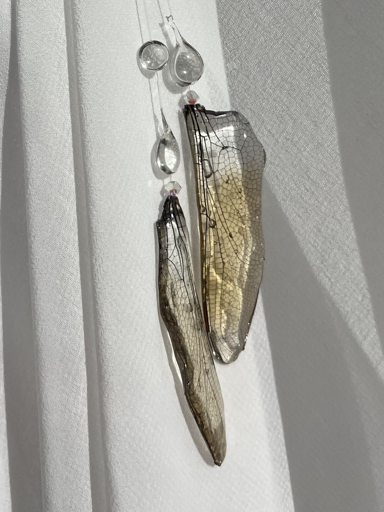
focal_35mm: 26
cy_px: 256
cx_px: 192
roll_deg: +8.7
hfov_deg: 53.1
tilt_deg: -10.1
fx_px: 385
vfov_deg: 67.3
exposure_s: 1/11905
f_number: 1.6
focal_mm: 5.1
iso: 50
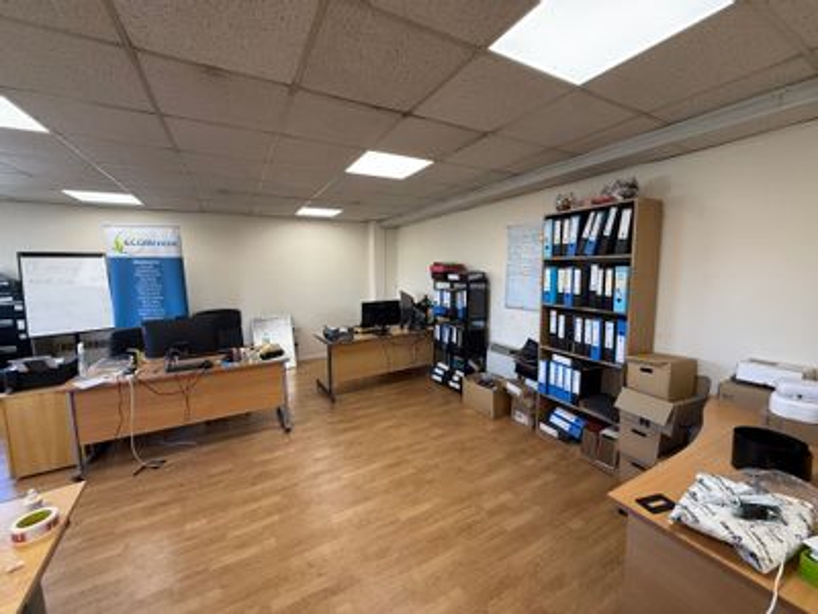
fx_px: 331
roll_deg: +0.0
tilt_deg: -6.0
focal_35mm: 14
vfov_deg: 85.7
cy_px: 307
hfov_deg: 102.1
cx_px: 409
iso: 125
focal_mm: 2.22
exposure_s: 1/100
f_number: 2.2
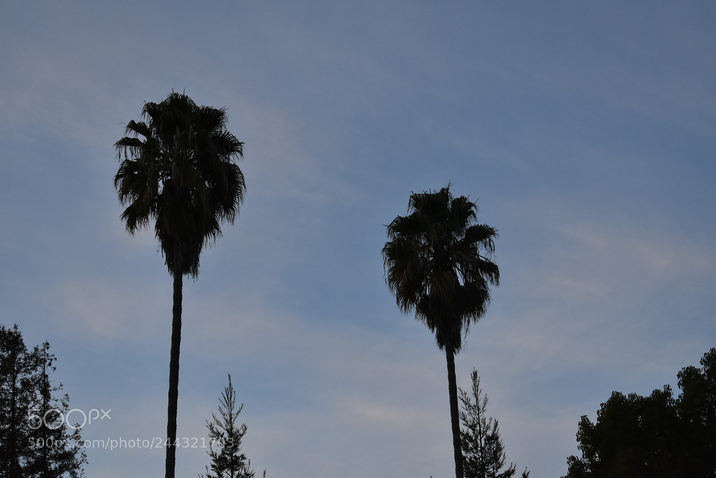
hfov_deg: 26.0
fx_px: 1551
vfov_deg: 17.5
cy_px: 239
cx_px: 358
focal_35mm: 78
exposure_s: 1/640
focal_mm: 52
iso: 800
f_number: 5.6
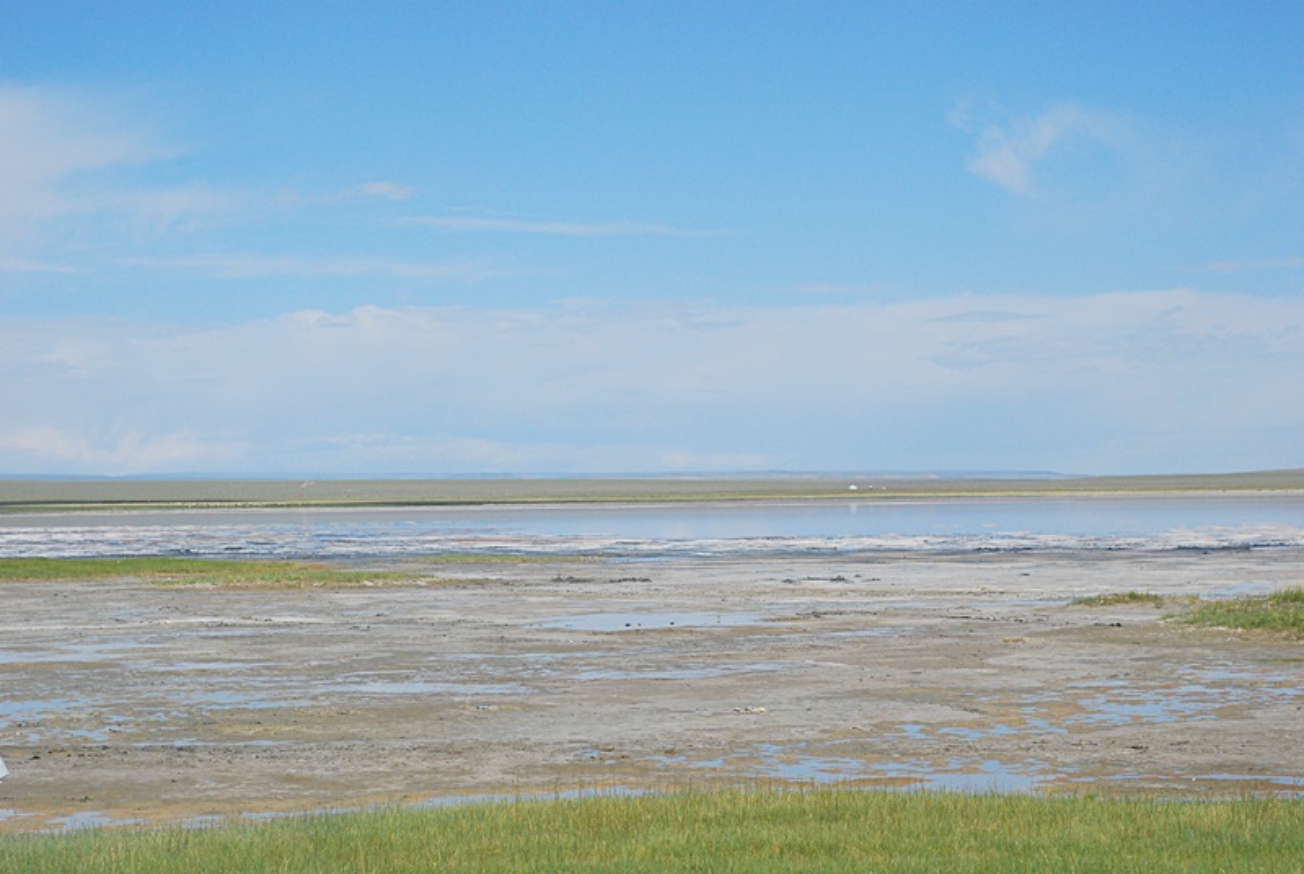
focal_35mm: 75
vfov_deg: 18.2
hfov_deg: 27.0
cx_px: 652
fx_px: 2721
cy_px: 437
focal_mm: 50
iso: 400
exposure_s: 1/4000
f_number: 5.6
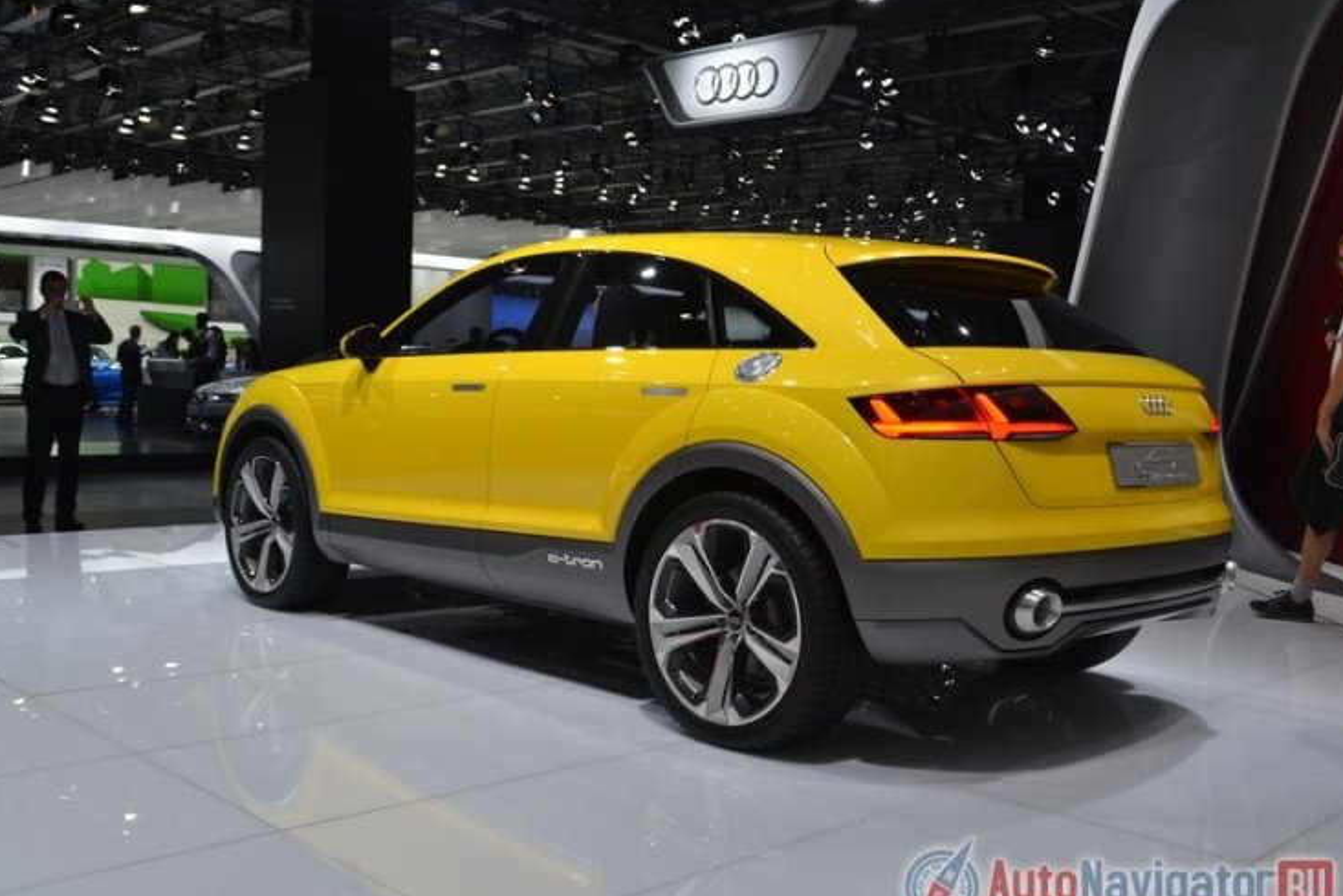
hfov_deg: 53.1
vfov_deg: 36.9
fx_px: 1343
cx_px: 636
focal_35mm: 36
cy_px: 466
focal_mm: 22
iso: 250
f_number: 5.6
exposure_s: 1/125
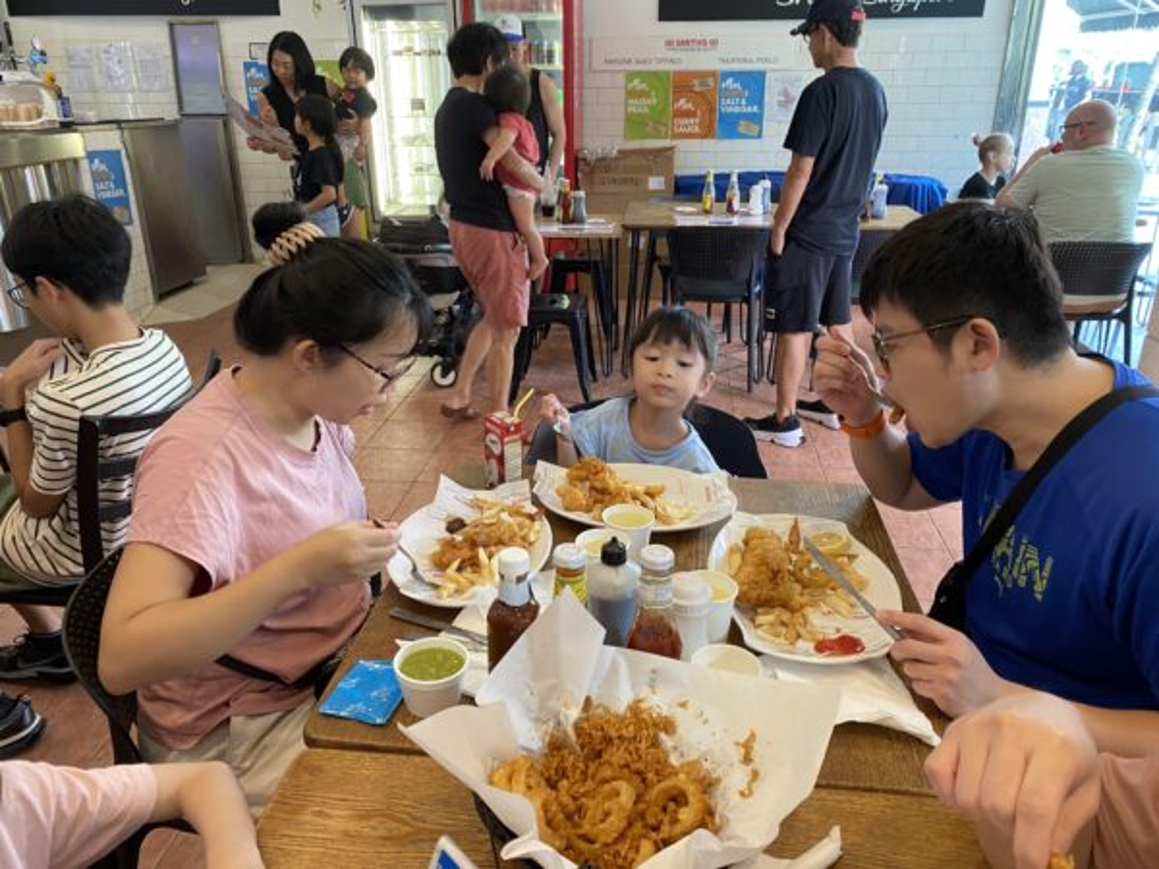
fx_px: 871
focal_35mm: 26
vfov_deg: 53.1
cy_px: 434
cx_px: 580
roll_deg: -0.5
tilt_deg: -22.8
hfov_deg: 67.3
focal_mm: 4.25
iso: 200
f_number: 1.8
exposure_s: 1/50
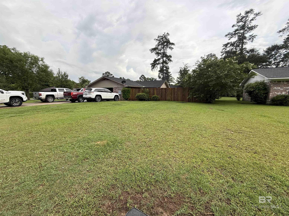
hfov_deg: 102.1
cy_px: 108
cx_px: 144
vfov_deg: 85.7
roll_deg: -0.1
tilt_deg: -7.6
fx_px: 117
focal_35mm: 14
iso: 50
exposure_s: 1/319
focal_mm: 2.22
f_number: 2.2
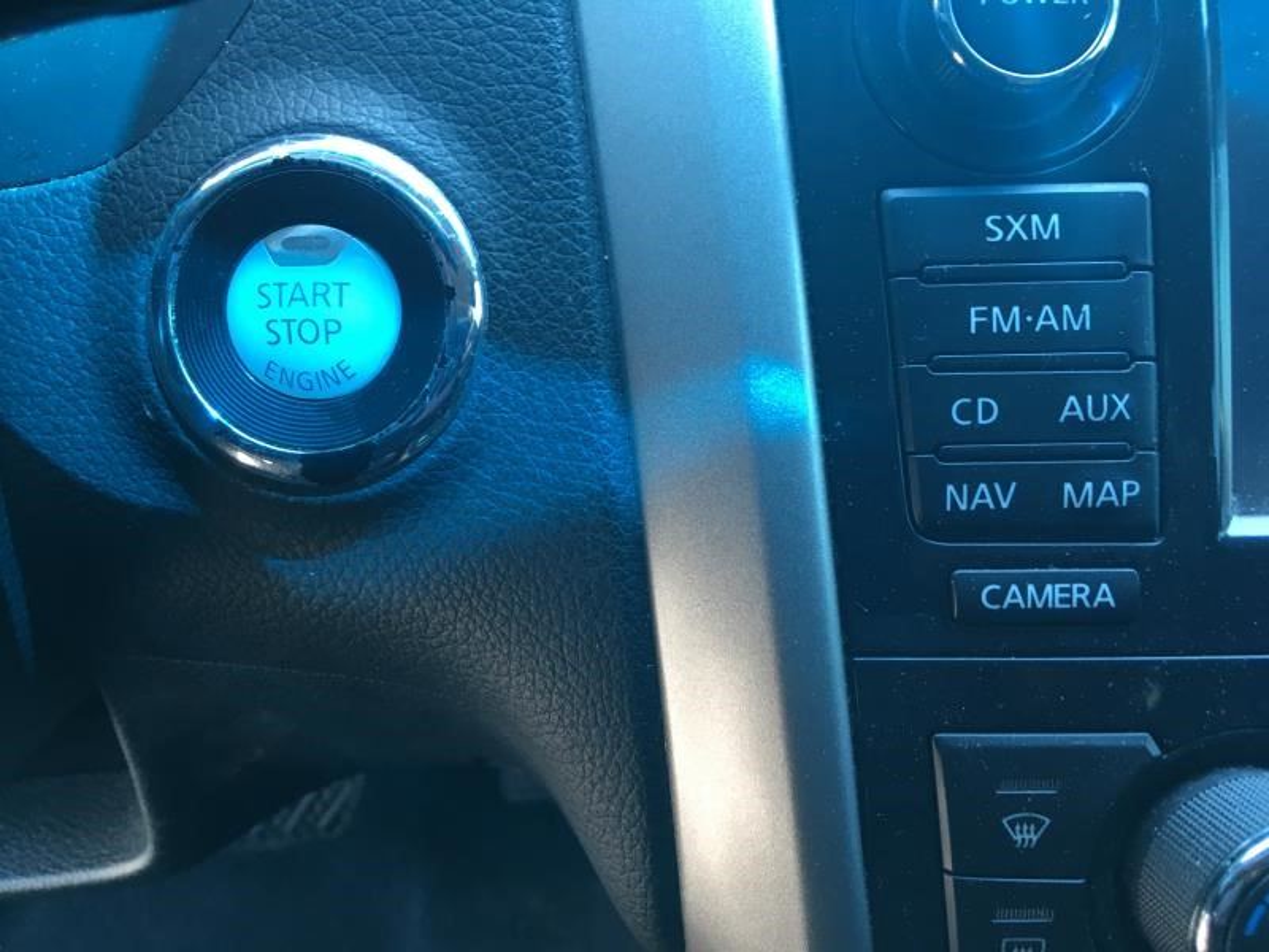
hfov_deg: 61.7
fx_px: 1063
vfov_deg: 48.2
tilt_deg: -28.1
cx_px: 634
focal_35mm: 29
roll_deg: -0.3
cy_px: 476
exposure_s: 1/30
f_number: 2.2
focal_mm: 4.15
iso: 40
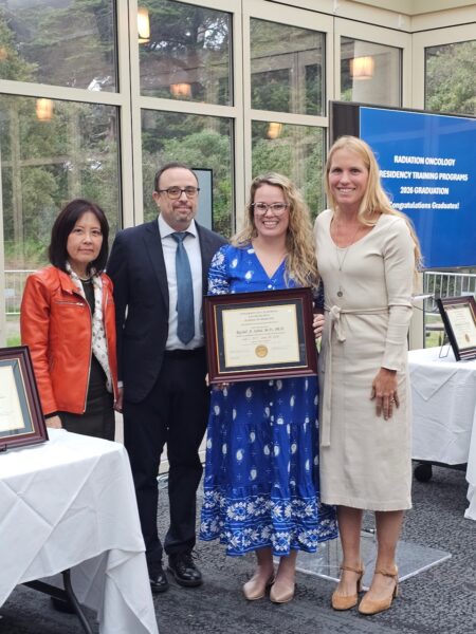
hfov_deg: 58.9
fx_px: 422
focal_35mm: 23
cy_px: 317
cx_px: 238
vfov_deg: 73.9
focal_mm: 6.3
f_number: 1.7
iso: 100
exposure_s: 1/24
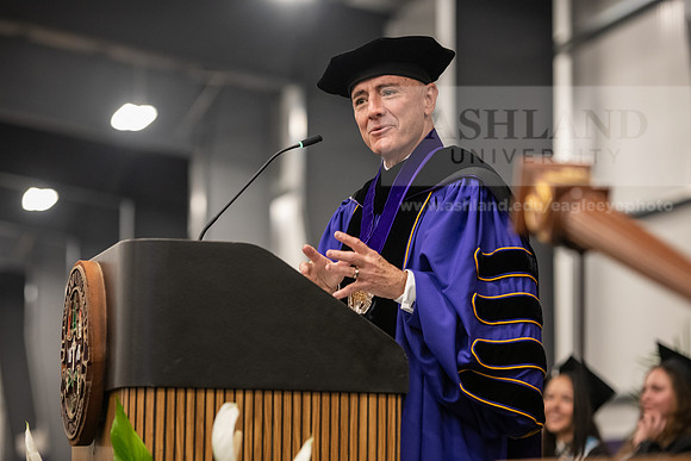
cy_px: 230
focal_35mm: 125
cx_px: 346
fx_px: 2400
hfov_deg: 16.4
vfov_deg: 11.0
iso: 3200
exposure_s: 1/200
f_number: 3.2
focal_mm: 125
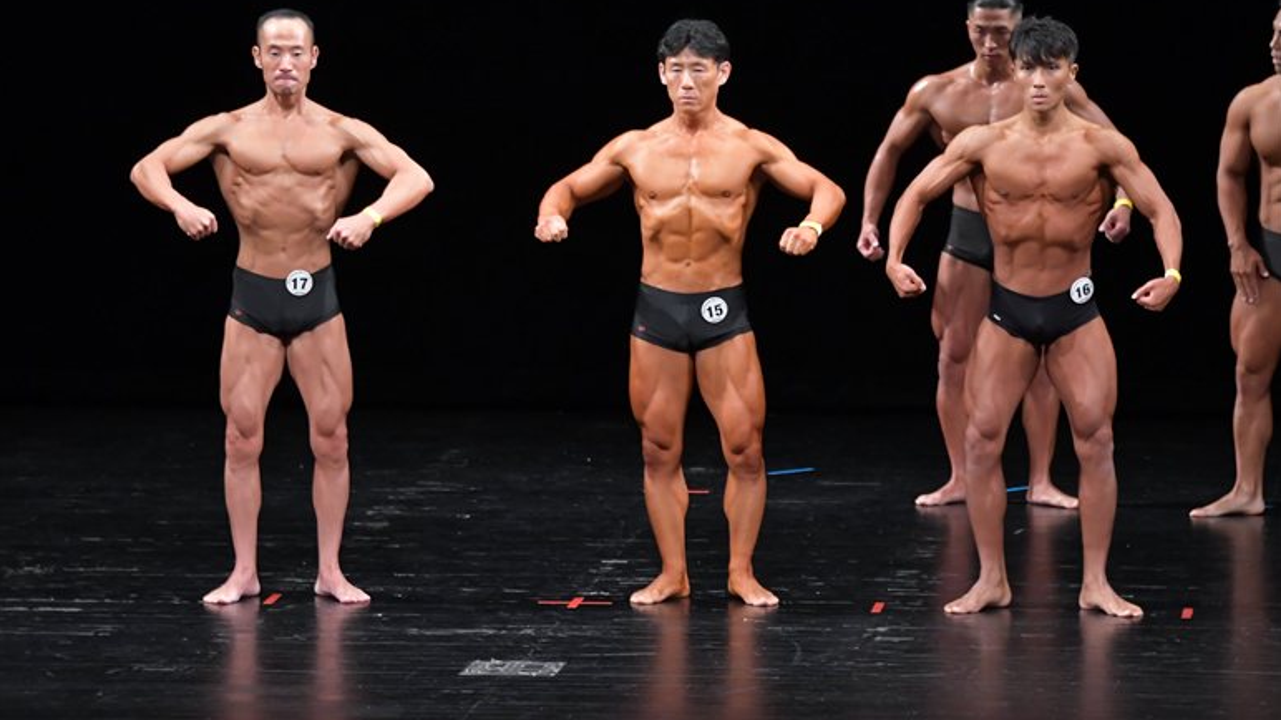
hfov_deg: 9.5
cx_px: 641
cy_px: 325
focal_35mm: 228
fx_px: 7743
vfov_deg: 5.3
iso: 3200
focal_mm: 145
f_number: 5.6
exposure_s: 1/400
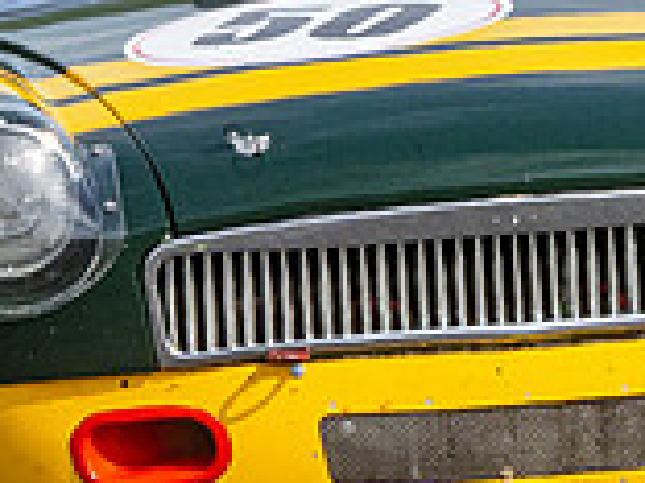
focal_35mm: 3774
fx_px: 70321
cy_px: 344
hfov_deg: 0.5
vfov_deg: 0.4
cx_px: 412
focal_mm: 420
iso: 400
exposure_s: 1/320
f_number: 16
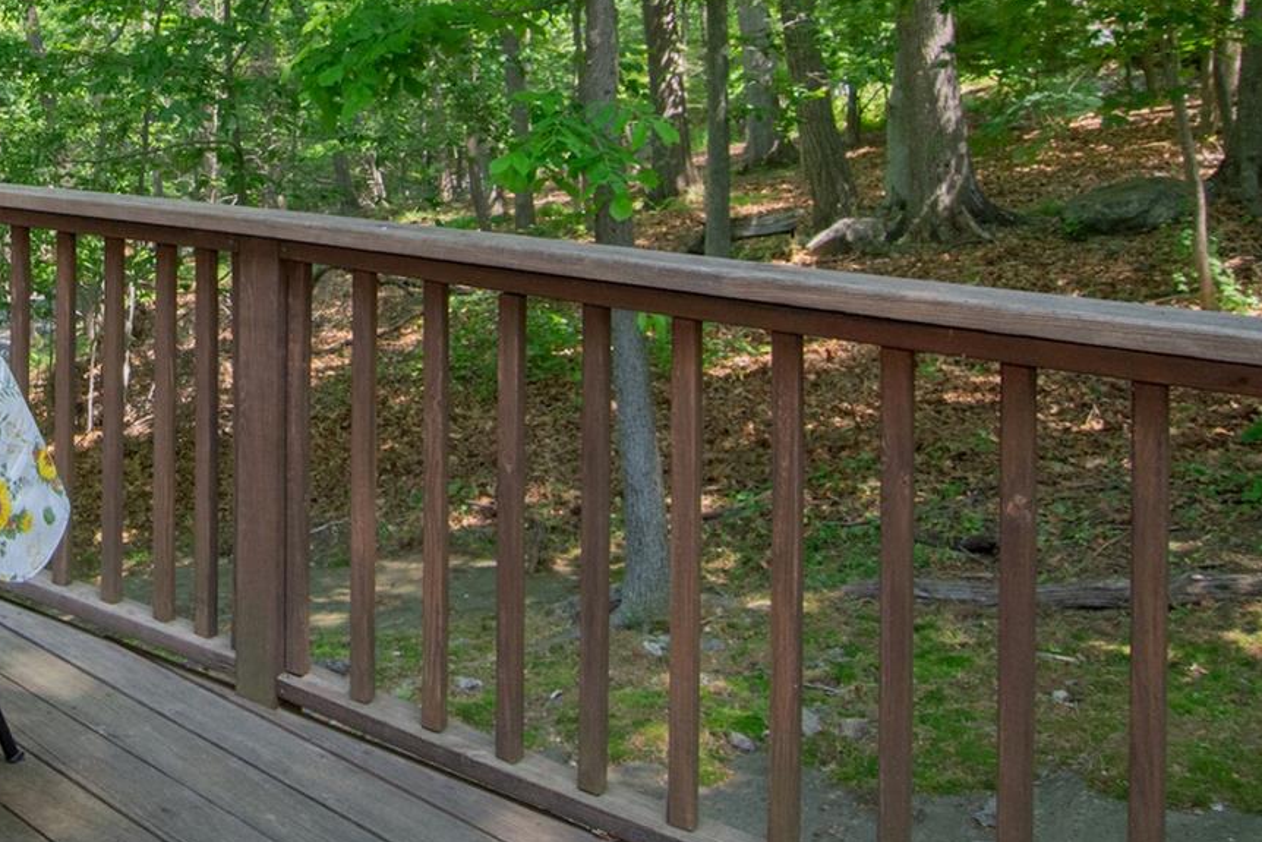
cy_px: 45
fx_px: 1374
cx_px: -94
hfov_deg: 40.7
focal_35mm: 39
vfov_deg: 32.0
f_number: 9
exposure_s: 1/80
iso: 800
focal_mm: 11
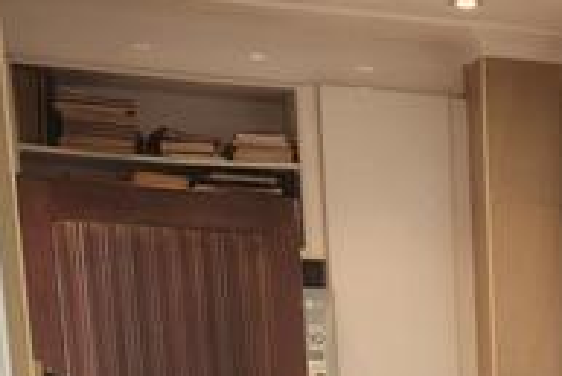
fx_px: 1547
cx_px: 745
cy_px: 775
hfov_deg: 19.0
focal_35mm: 99
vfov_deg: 12.1
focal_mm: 5.4
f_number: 1.8
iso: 80
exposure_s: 1/100
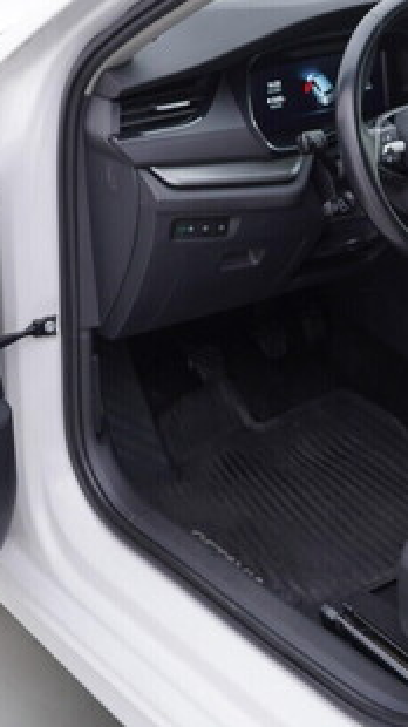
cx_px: 328
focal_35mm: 67
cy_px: 315
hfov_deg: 17.8
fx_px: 1291
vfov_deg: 31.4
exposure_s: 1/60
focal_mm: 24
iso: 125
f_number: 3.2
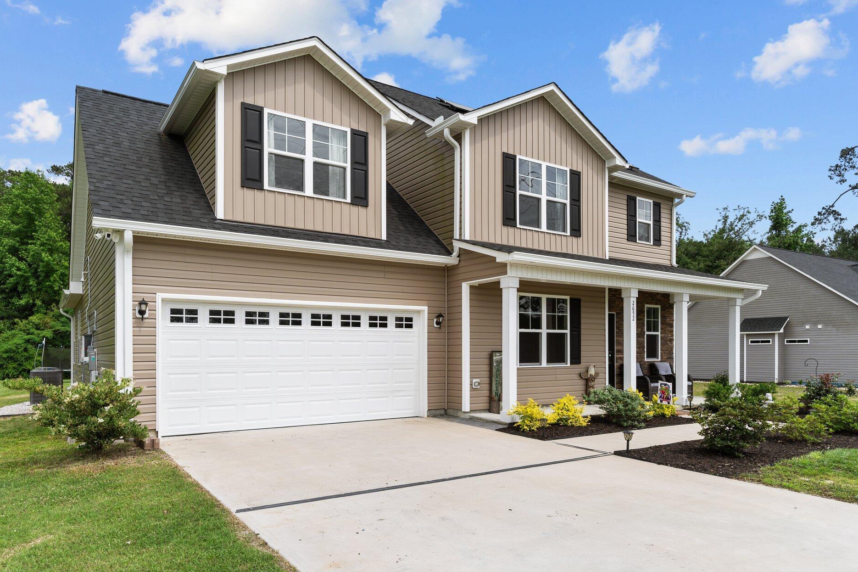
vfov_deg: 55.0
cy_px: 308
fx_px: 548
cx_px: 409
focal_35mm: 23
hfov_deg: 76.1
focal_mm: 21
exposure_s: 1/1600
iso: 125
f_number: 5
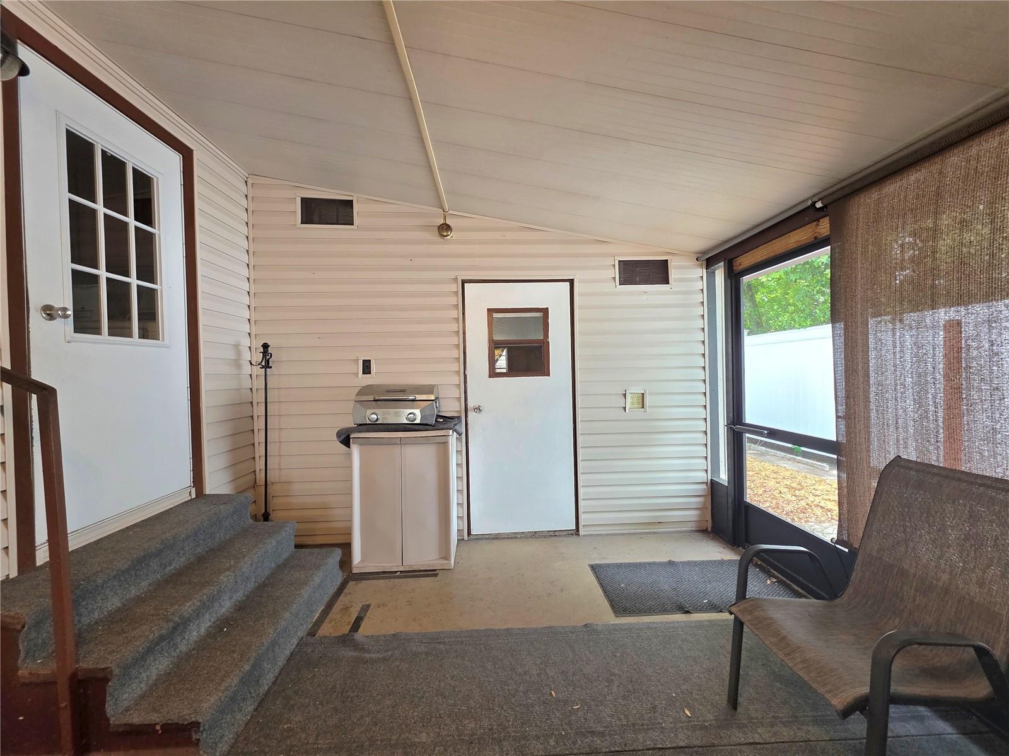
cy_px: 378
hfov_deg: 106.2
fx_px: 379
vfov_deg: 89.9
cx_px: 504
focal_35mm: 13
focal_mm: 2.2
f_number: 1.9
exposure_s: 1/120
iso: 160
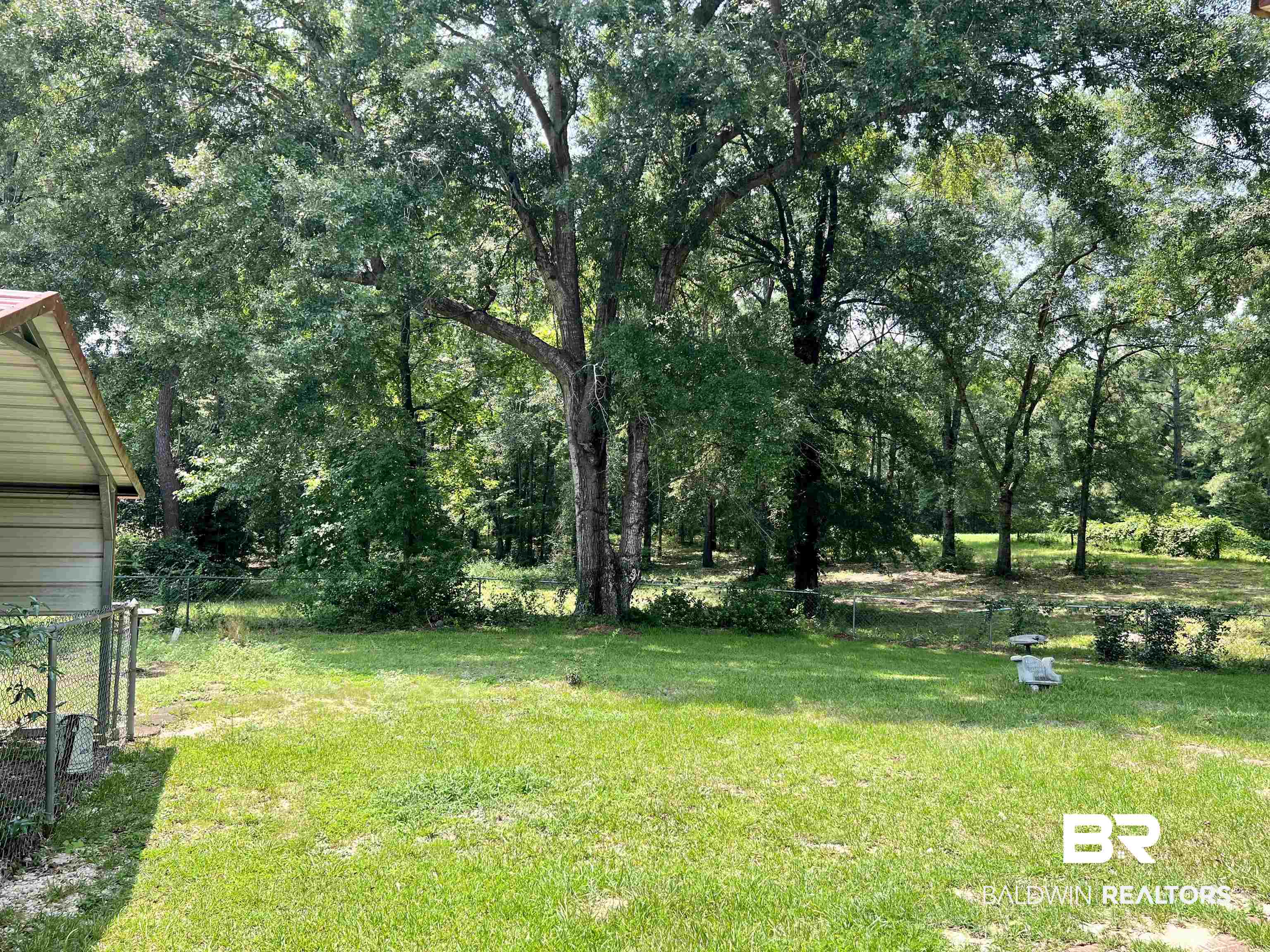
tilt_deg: +0.2
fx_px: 954
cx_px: 635
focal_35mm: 26
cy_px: 476
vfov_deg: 53.1
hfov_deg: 67.3
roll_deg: -0.7
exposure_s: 1/873
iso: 50
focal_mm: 5.7
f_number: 1.5
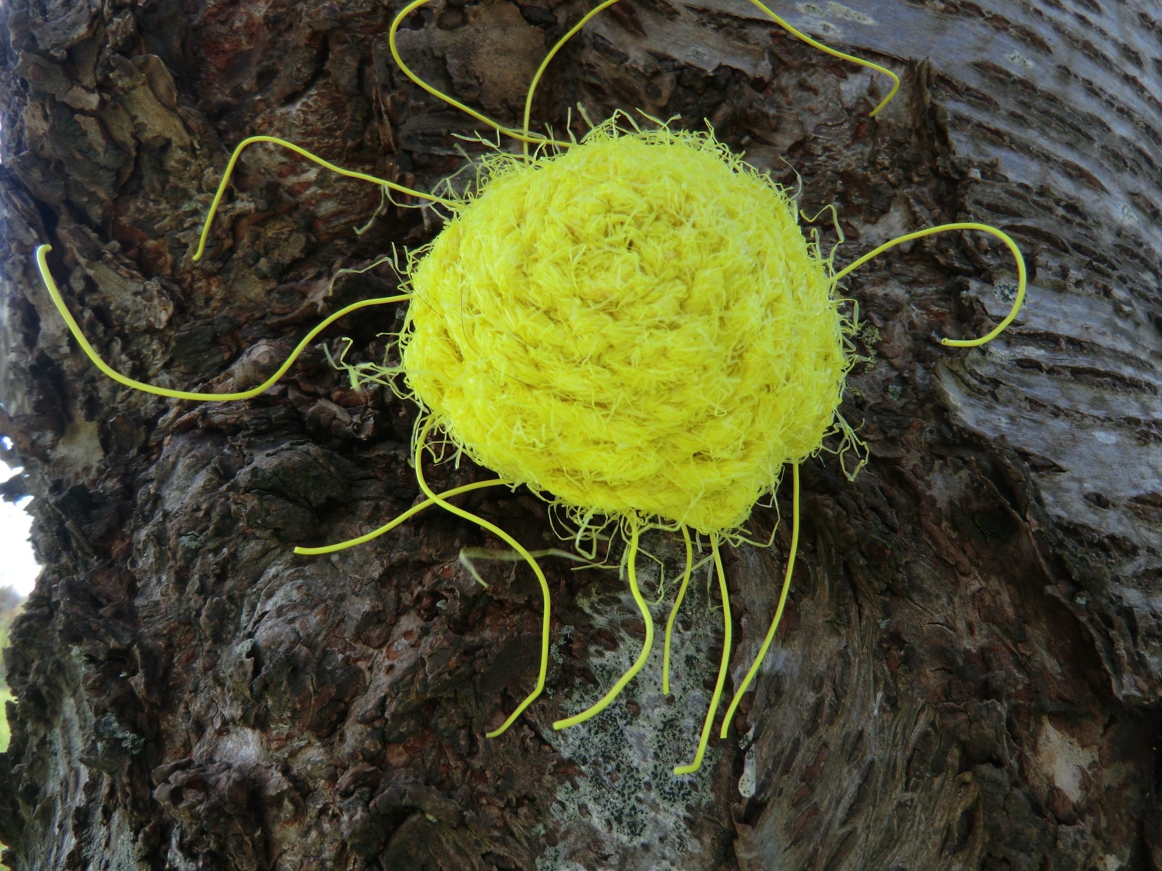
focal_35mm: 24
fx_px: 806
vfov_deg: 56.8
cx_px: 581
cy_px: 436
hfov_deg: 71.6
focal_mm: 4.3
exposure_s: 1/160
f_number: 3.2
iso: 64
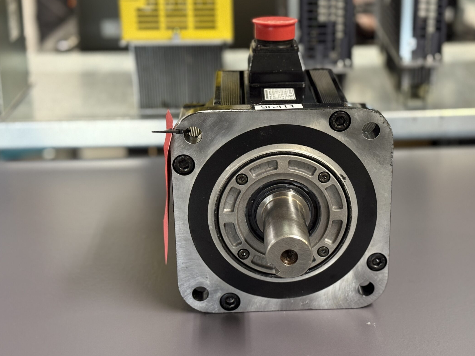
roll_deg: +0.7
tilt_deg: -20.4
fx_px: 810
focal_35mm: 59
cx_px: 276
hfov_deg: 32.6
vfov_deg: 24.8
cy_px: 173
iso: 250
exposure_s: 1/33
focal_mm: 6.76
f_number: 1.78
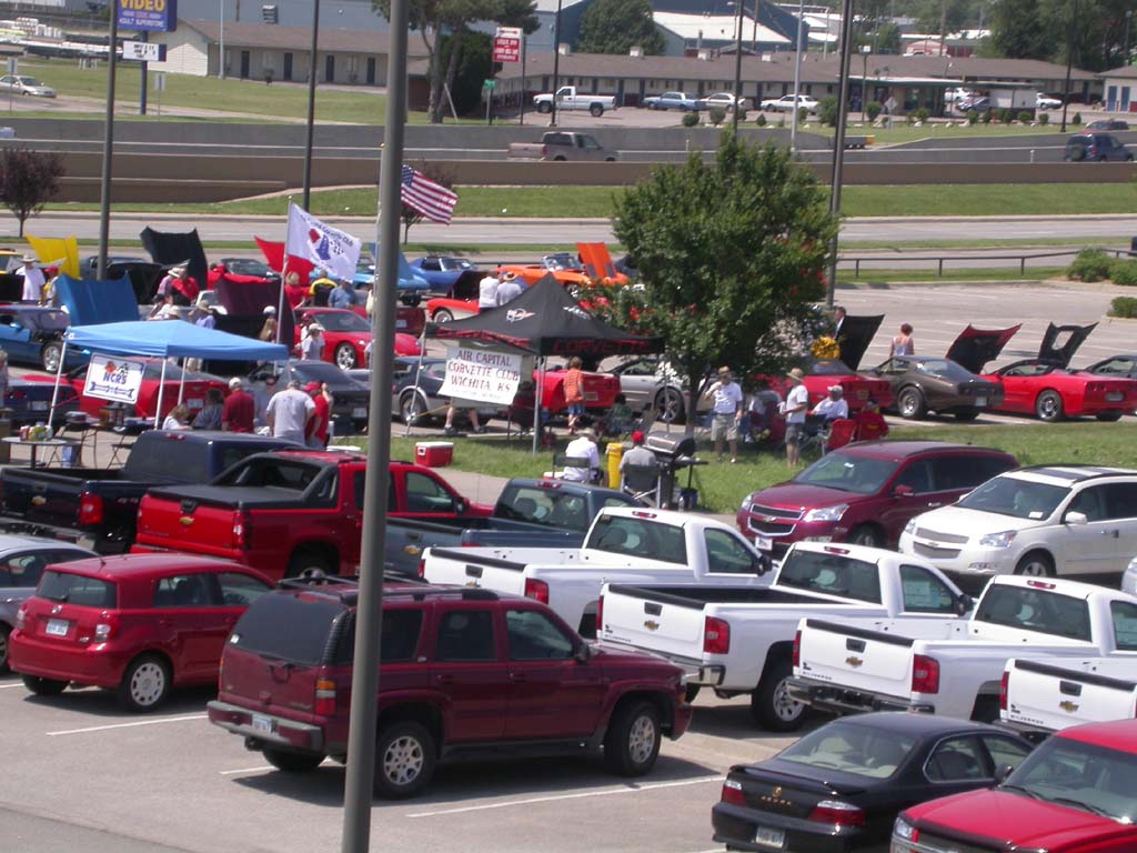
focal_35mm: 154
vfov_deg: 9.6
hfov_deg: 12.8
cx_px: 568
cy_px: 426
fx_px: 5058
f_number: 7.3
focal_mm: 32
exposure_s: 1/335
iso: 100
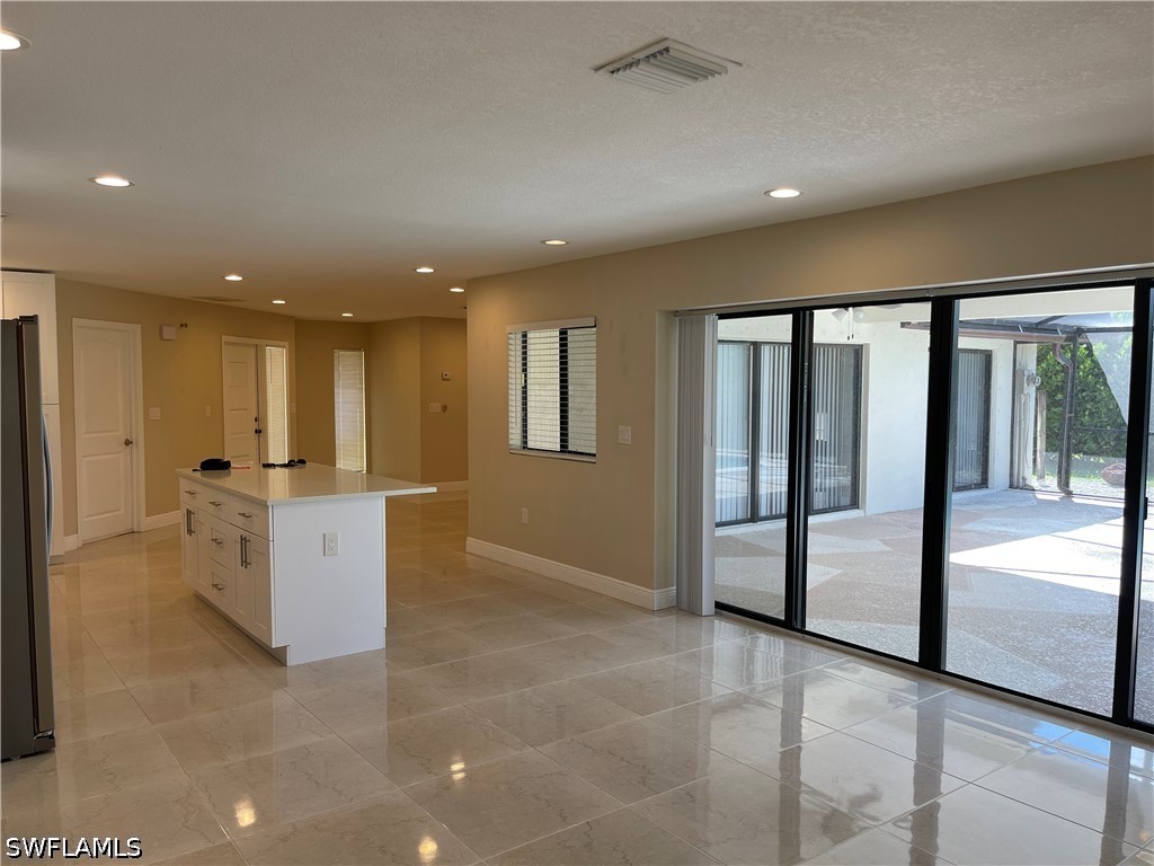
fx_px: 867
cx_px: 577
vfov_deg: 53.1
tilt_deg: -6.6
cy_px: 433
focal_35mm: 26
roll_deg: -0.6
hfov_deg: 67.3
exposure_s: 1/163
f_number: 1.6
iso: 32
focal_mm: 5.1
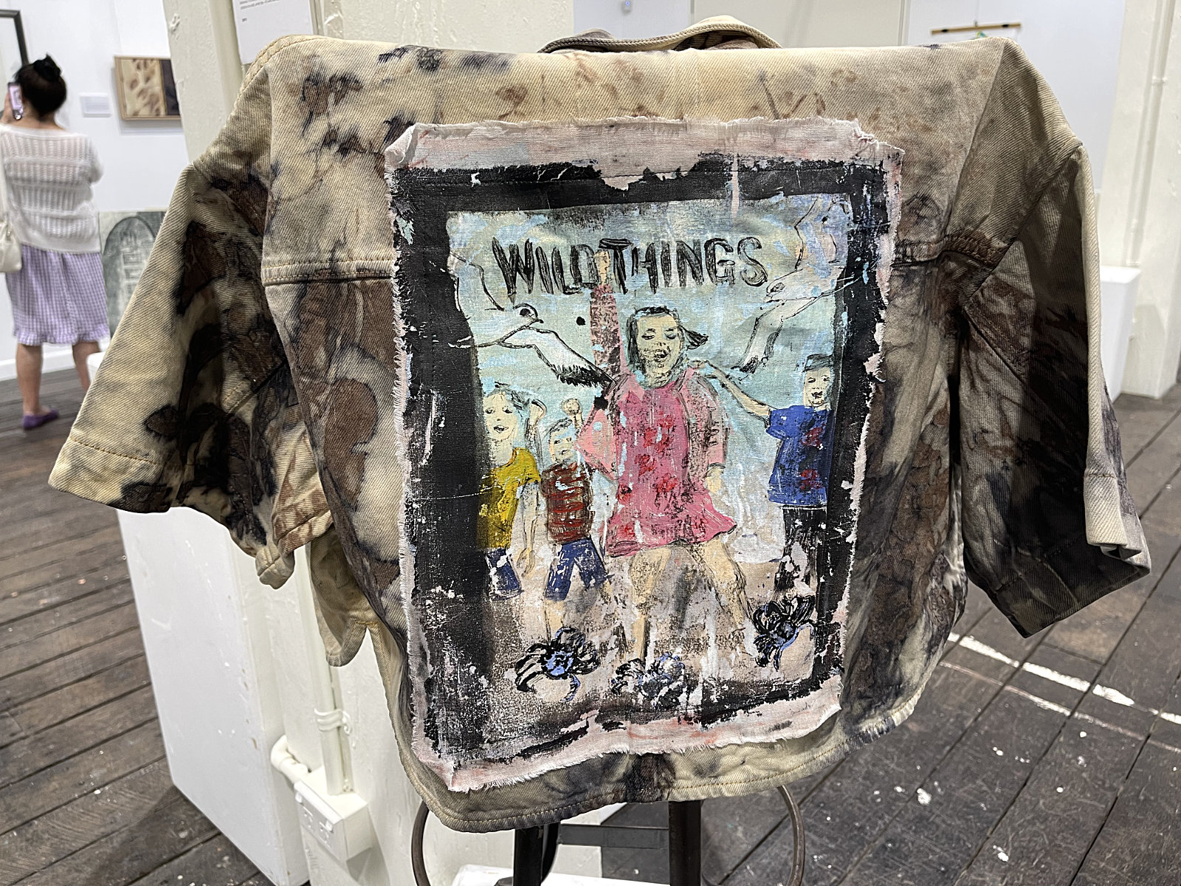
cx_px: 590
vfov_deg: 54.9
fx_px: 853
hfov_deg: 69.4
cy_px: 443
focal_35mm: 25
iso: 64
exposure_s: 1/50
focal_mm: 5.1
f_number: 1.6
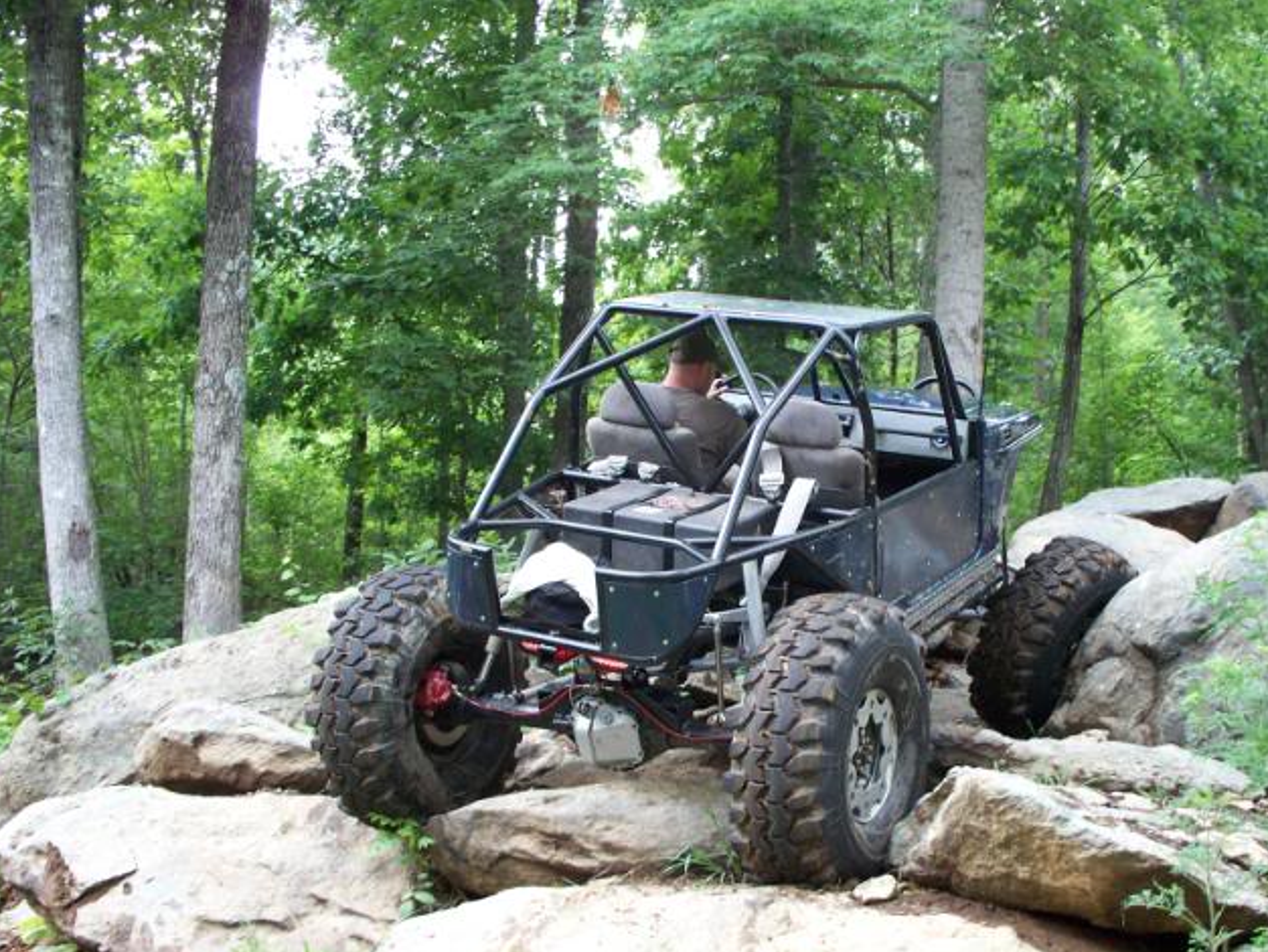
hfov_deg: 40.9
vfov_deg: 31.5
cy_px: 508
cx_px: 790
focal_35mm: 46
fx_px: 1686
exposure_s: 1/60
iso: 80
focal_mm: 7.54
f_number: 2.8
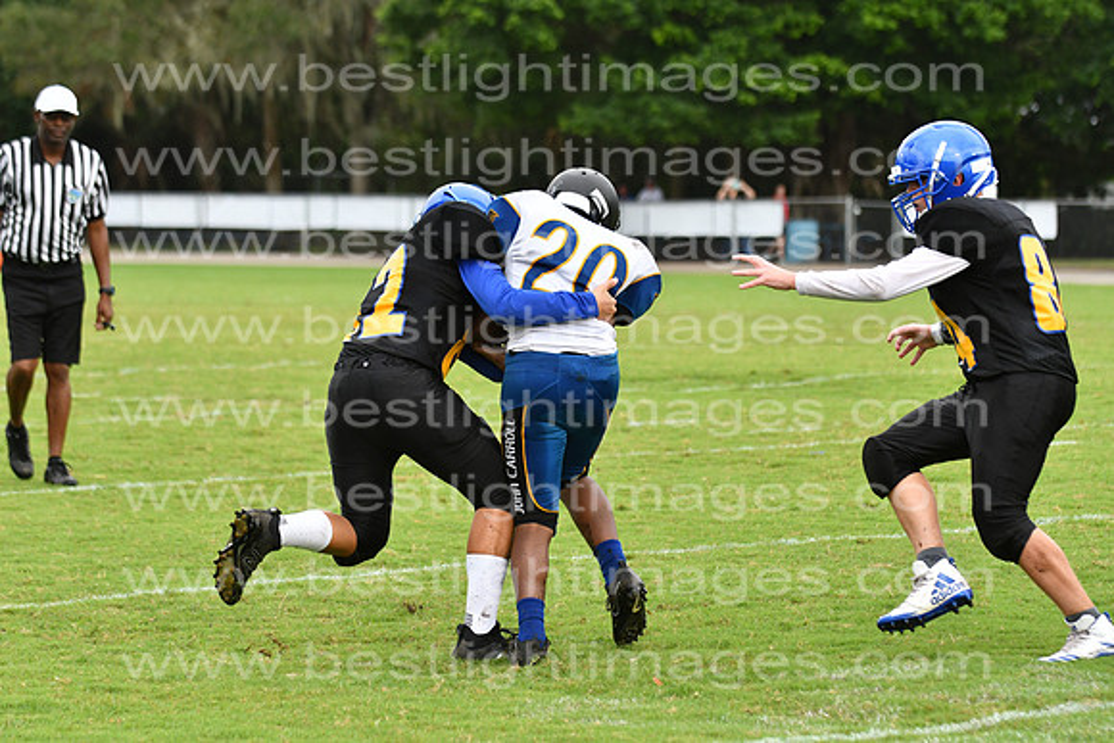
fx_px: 6500
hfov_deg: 9.8
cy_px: 372
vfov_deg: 6.5
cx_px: 557
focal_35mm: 210
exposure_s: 1/1600
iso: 800
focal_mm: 140
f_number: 3.5
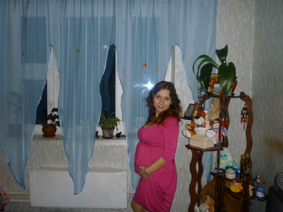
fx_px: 245
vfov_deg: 46.8
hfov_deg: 59.9
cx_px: 142
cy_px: 106
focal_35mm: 30
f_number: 3.3
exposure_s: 1/125
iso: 125
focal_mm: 5.3
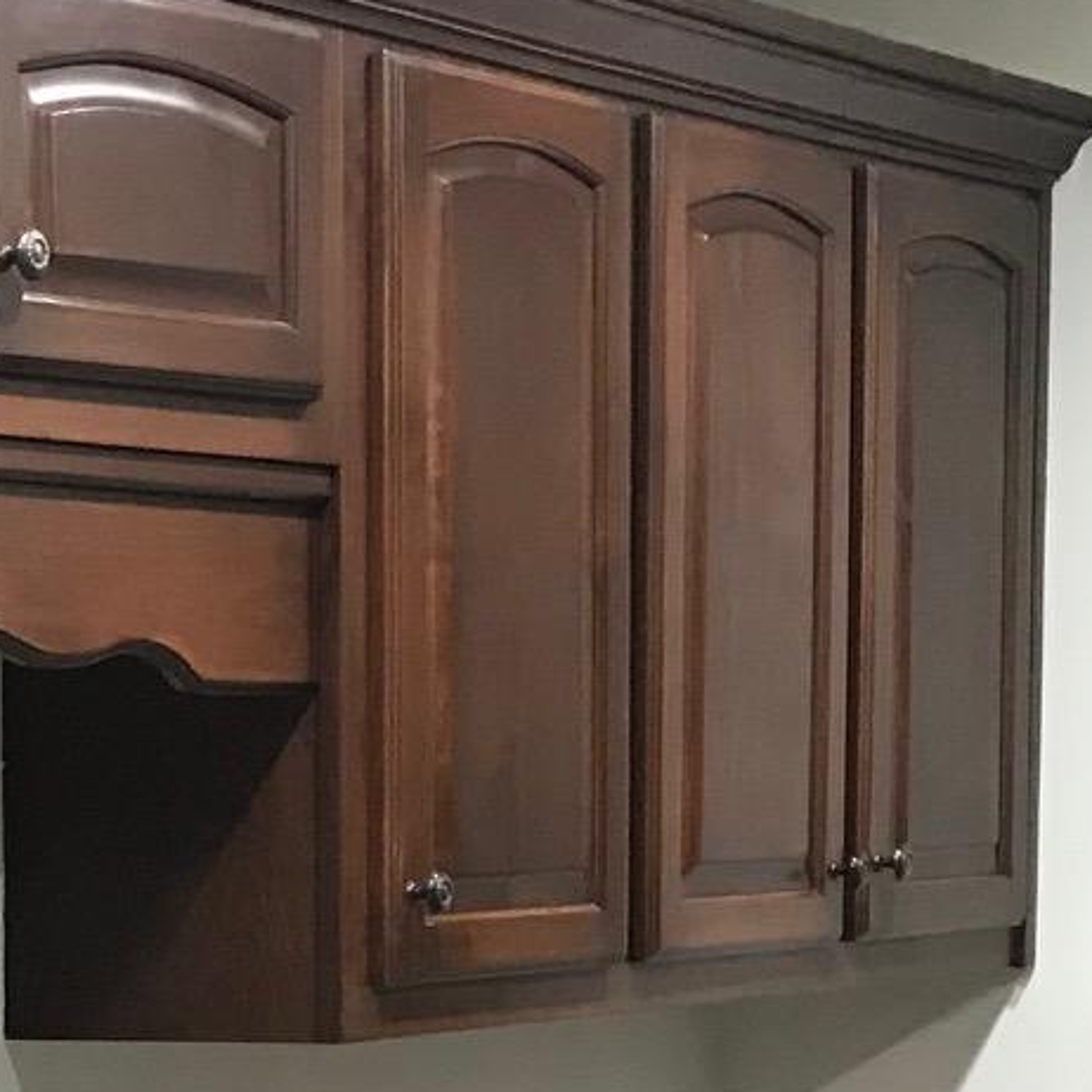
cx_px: -392
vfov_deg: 15.4
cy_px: 1395
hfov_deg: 15.2
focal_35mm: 108
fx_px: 3855
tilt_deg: -7.8
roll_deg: +1.7
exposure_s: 1/15
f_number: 1.8
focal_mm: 3.99
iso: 50
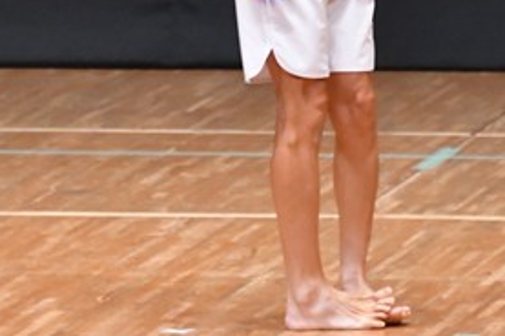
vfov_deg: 1.7
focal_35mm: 798
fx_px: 11181
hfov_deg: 2.6
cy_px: -47
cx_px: 165
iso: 8000
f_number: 5.6
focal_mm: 190
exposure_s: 1/400
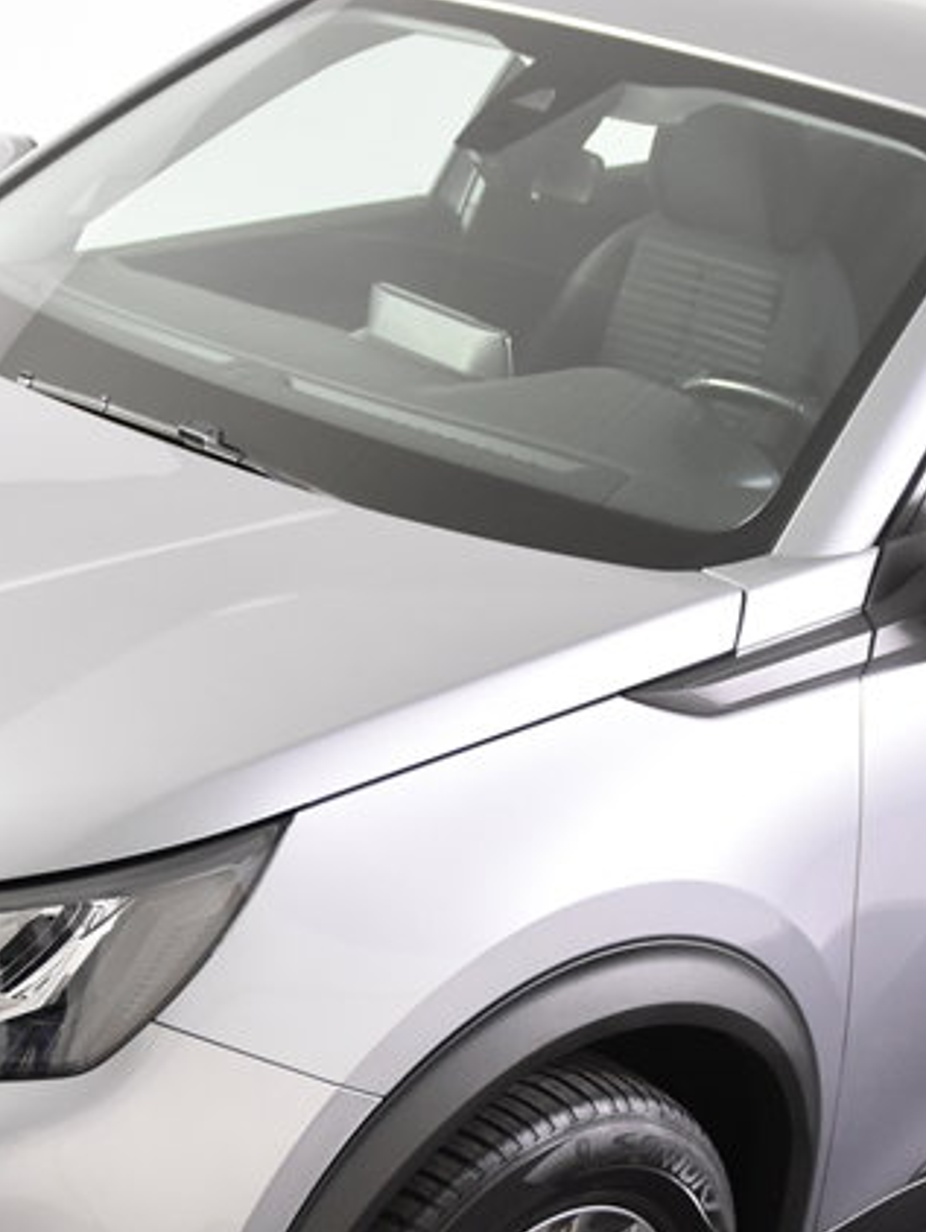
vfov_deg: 23.1
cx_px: 391
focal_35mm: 84
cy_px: 904
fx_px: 2993
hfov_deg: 17.6
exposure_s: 1/50
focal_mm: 24
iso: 1600
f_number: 3.5
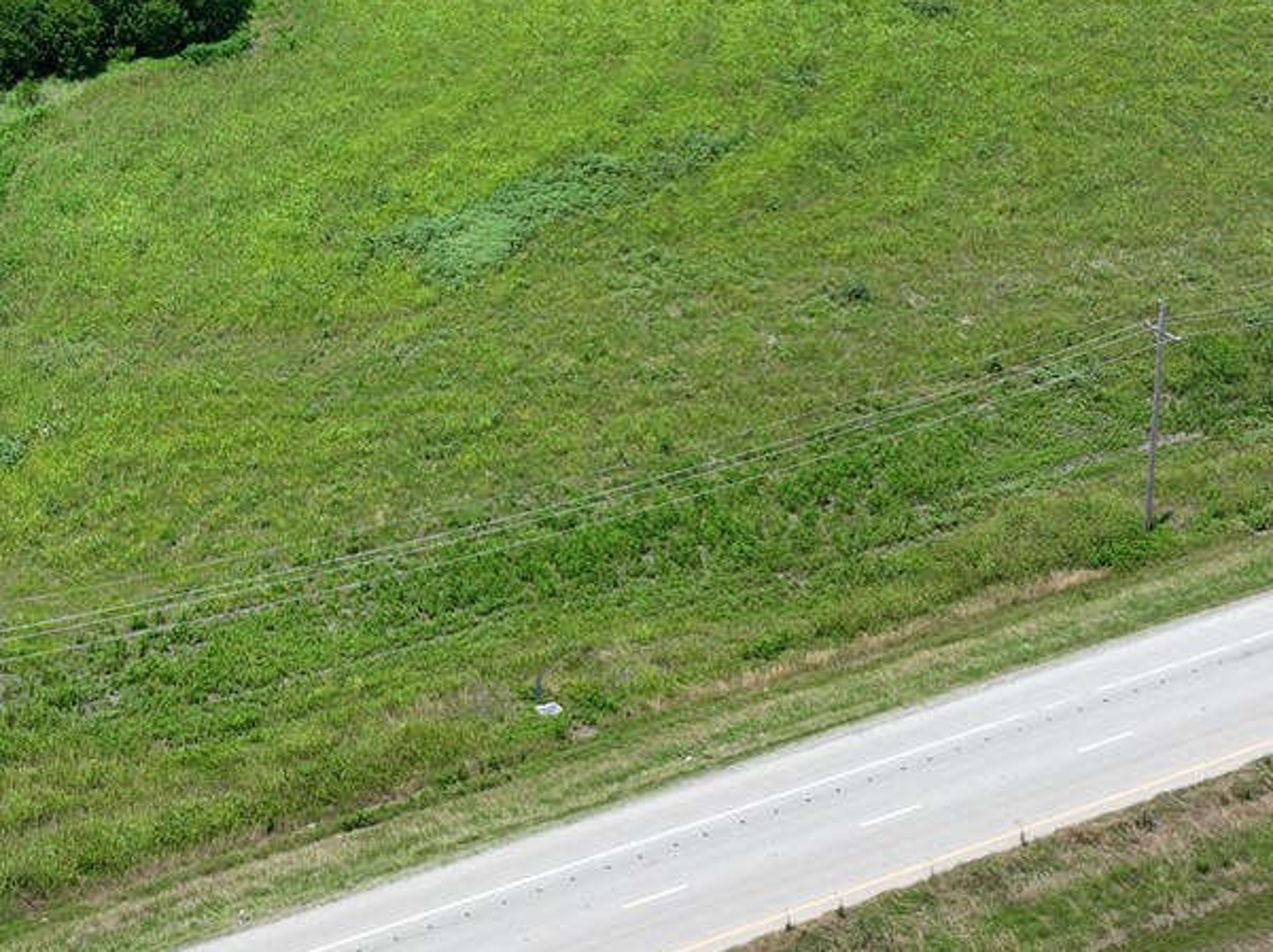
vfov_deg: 17.8
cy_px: 211
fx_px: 3013
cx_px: 290
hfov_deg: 23.6
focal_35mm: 82
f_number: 2.8
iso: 100
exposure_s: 1/2000
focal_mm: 12.29
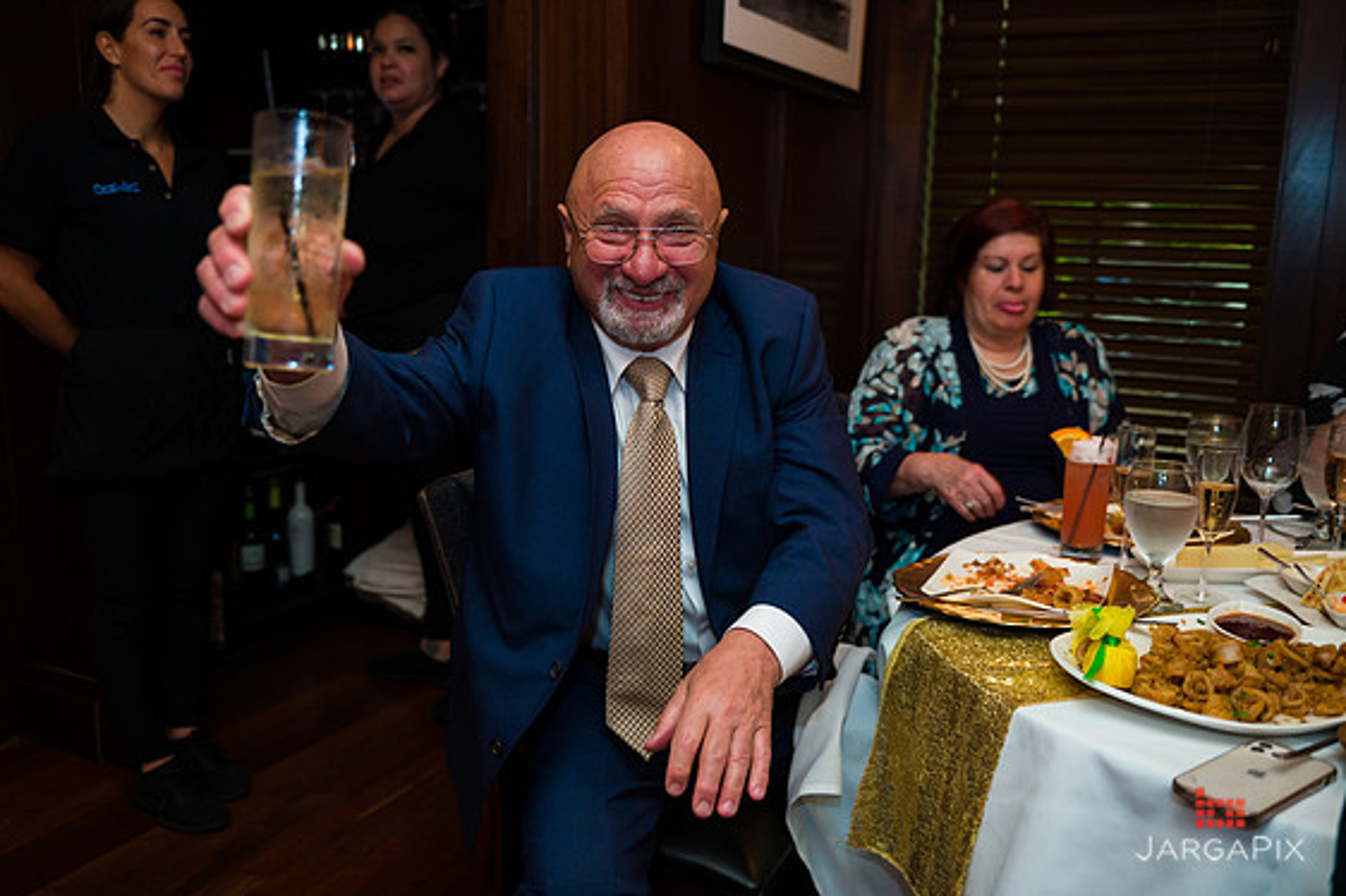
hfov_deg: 58.7
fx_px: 1196
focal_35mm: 32
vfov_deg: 41.1
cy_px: 450
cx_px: 671
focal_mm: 31
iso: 1600
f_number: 3.2
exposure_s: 1/125
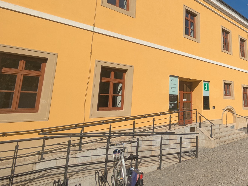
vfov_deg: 51.0
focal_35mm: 27
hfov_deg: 56.2
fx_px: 193
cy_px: 73
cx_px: 224
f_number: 2.2
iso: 48
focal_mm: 1.83
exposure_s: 1/2237
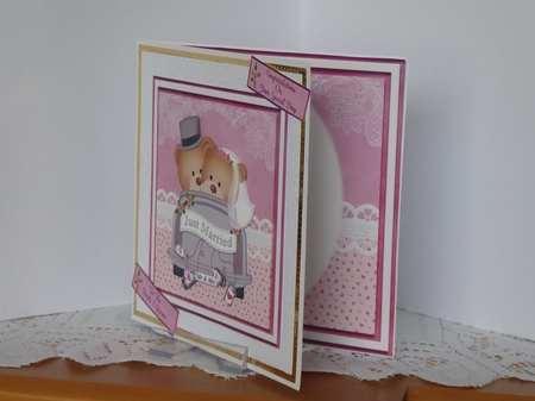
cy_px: 200
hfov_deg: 20.0
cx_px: 268
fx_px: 1514
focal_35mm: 98
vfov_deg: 15.1
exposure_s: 1/50
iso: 800
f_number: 4.9
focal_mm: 16.1
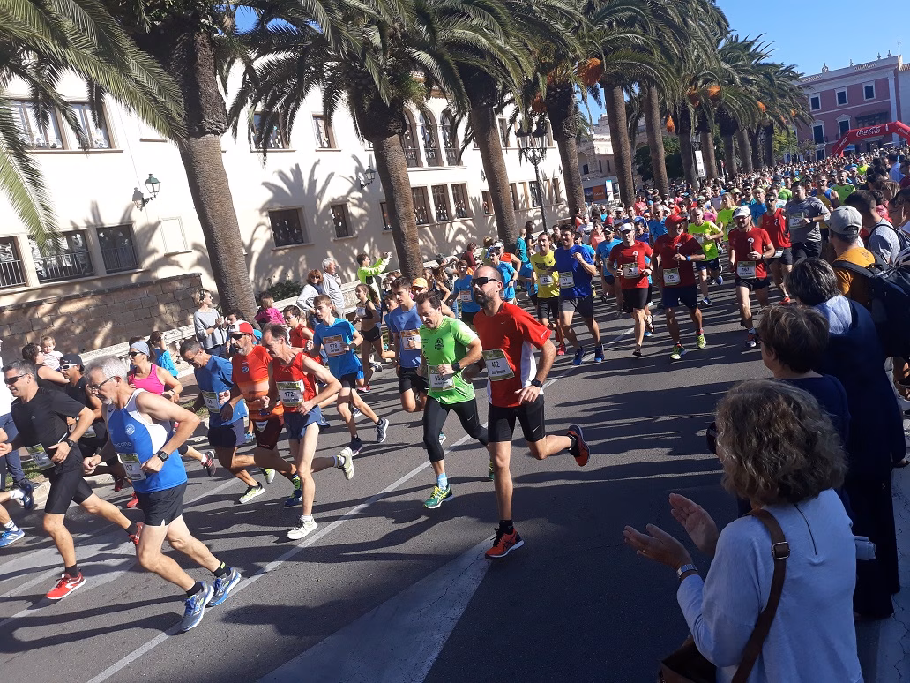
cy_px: 342
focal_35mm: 27
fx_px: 710
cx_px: 455
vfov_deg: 51.4
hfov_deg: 65.3
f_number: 1.7
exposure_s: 1/1112
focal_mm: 3.71
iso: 40
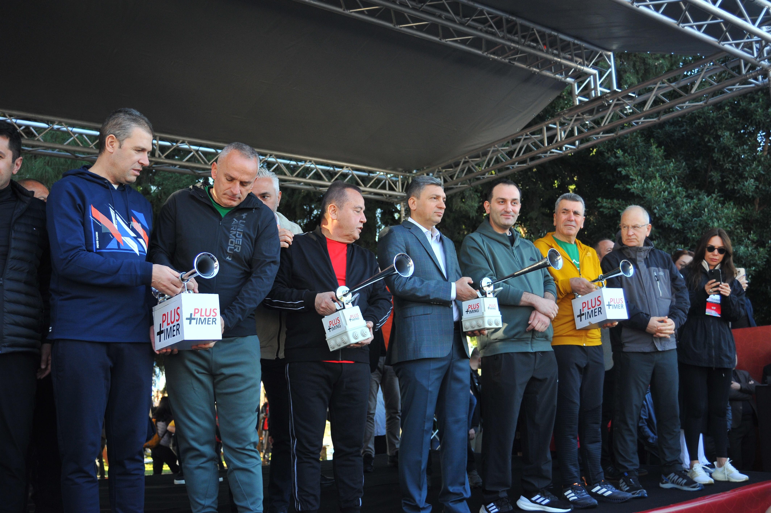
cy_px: 256
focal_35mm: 35
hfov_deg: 54.5
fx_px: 749
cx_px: 386
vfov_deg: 37.8
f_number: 3.8
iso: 1250
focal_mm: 35
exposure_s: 1/640
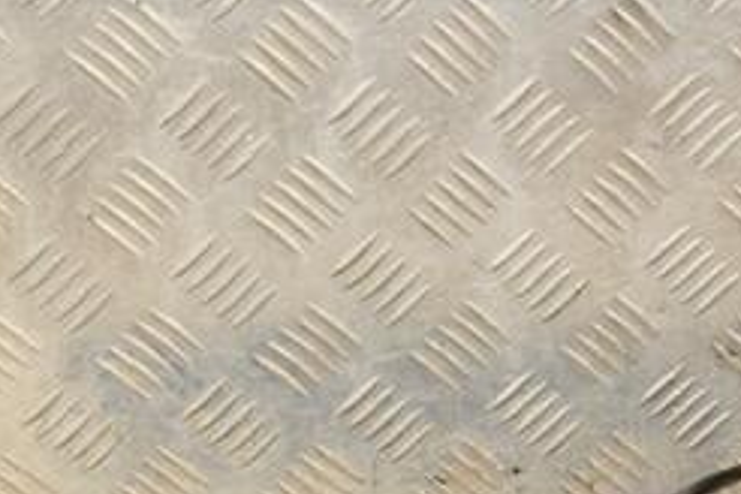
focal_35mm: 128
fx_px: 2639
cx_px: 654
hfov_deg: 15.8
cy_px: 494
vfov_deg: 10.6
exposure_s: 1/200
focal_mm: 35
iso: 800
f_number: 6.3
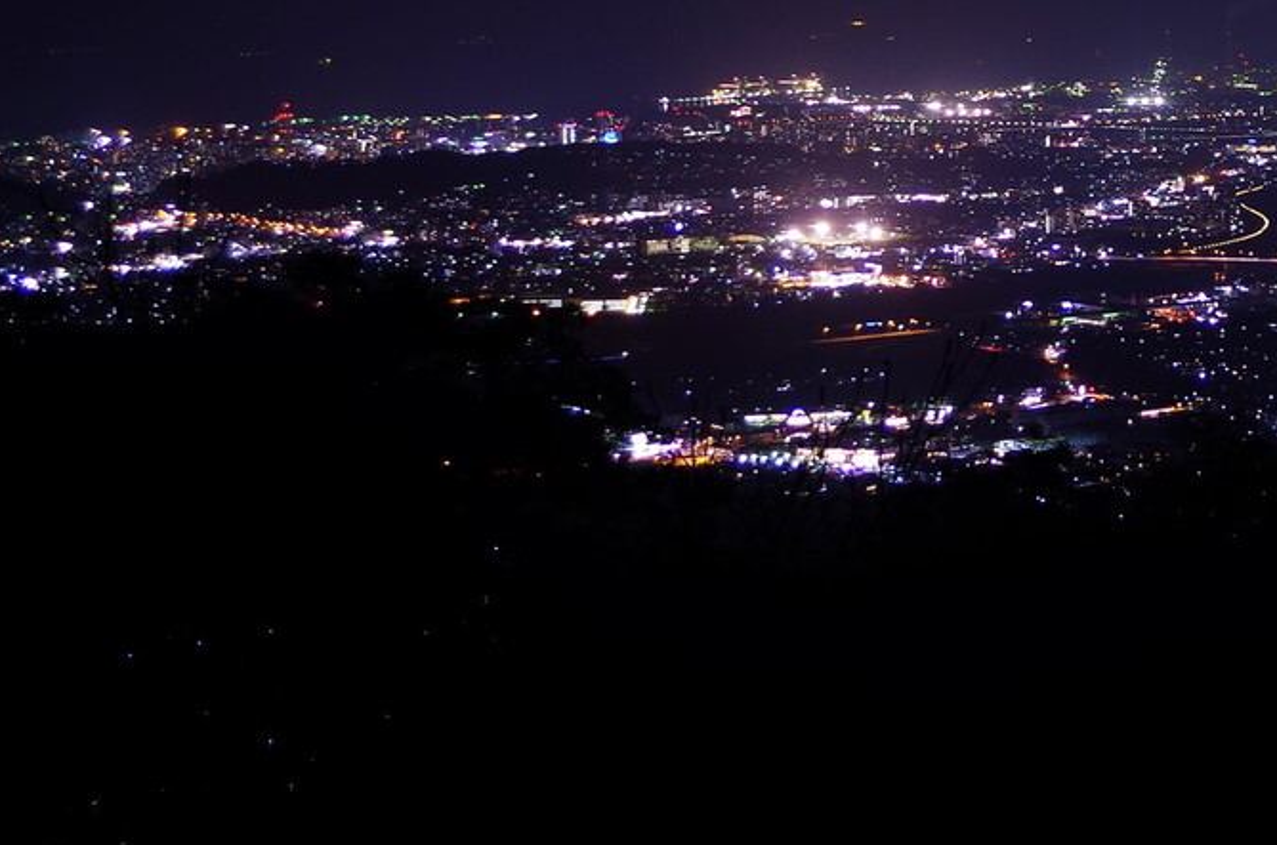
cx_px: 1170
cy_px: -163
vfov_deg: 13.9
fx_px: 3363
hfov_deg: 21.0
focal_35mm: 95
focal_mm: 26.25
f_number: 4
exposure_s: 5
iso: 100
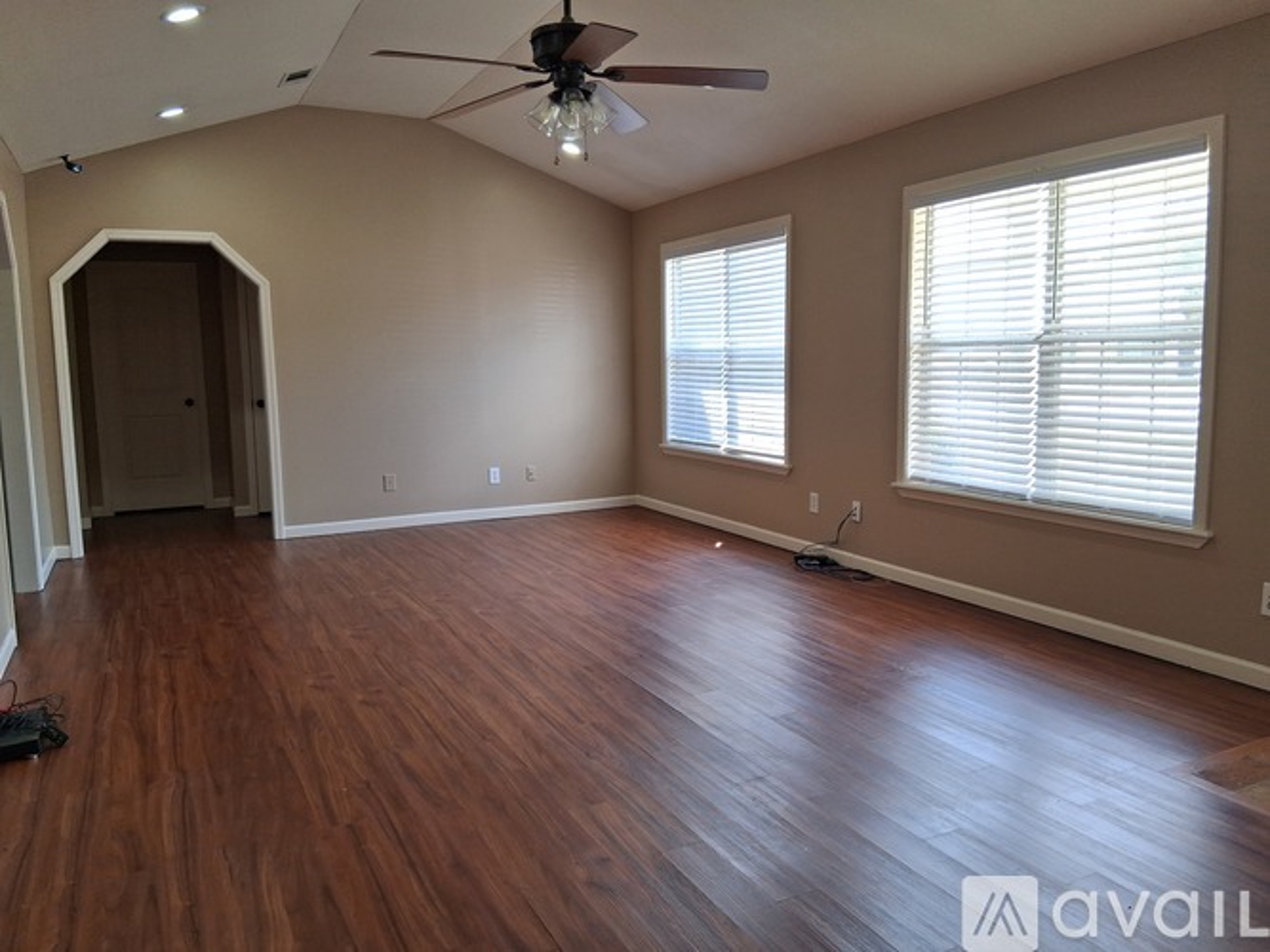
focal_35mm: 26
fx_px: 954
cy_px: 476
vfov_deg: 53.0
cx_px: 635
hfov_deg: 67.3
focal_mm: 3.98
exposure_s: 1/120
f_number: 1.8
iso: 80
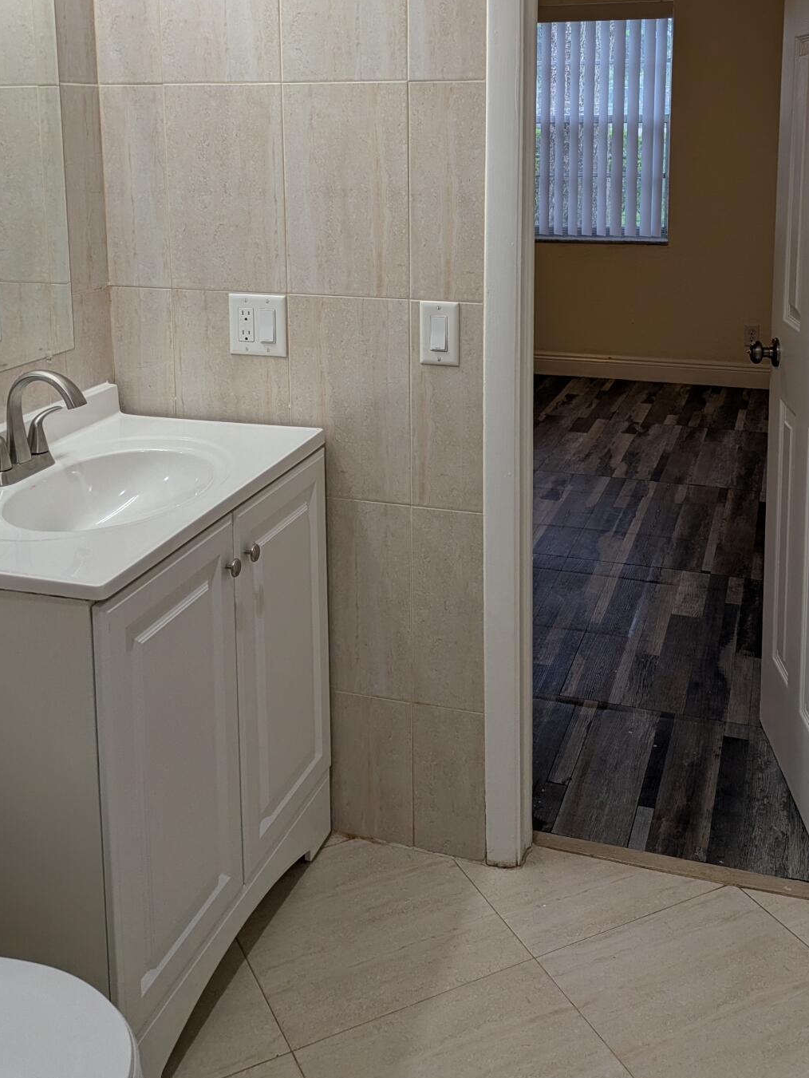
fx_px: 1152
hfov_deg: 38.7
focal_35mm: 37
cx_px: 417
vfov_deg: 48.7
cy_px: 305
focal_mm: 5.43
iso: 39
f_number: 1.89
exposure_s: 1/188
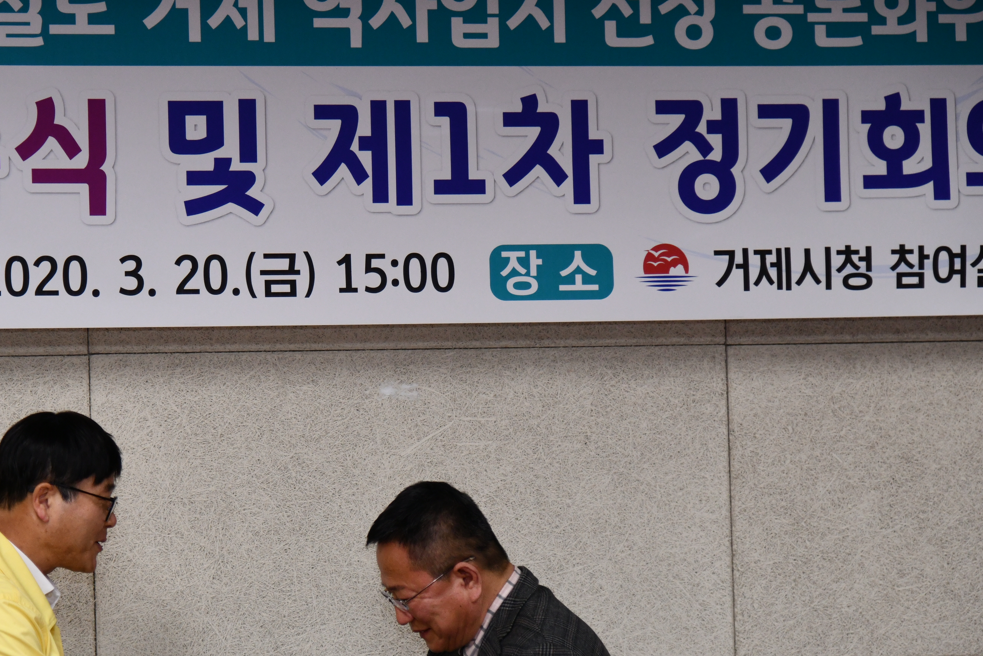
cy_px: 419
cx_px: 312
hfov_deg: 15.2
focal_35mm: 135
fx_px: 3686
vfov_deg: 10.2
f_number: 4
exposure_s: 1/250
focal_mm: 85
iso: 1250
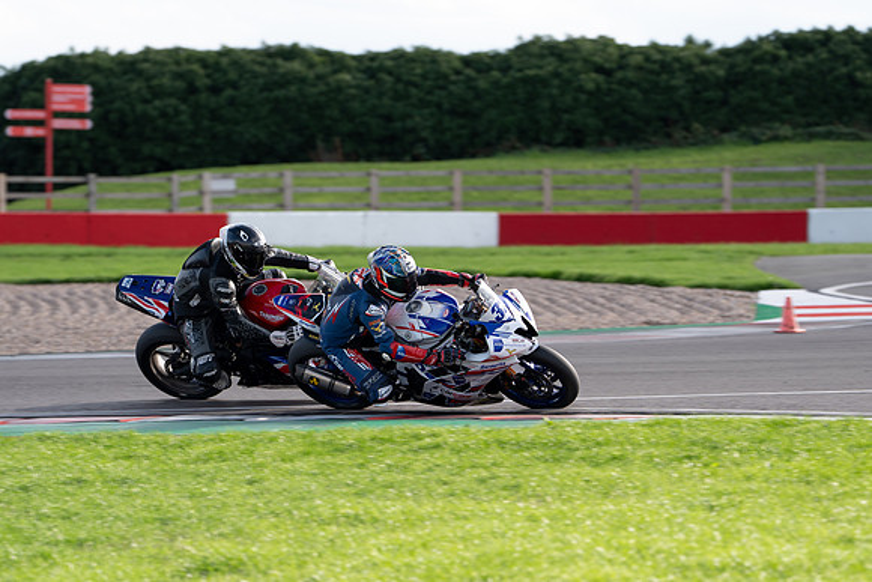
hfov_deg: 8.2
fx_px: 6102
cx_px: 436
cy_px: 332
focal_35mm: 252
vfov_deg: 5.5
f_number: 4.5
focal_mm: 221
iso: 125
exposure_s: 1/500
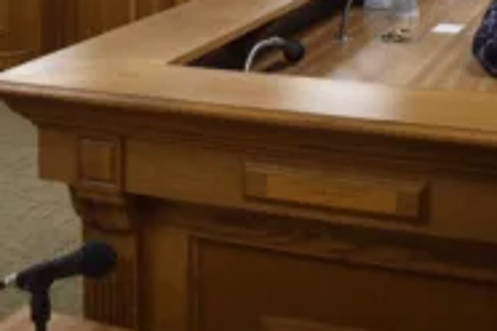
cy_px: -43
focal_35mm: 80
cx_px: 163
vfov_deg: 16.5
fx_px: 1104
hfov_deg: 25.2
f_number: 4.5
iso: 400
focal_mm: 22
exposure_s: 1/80
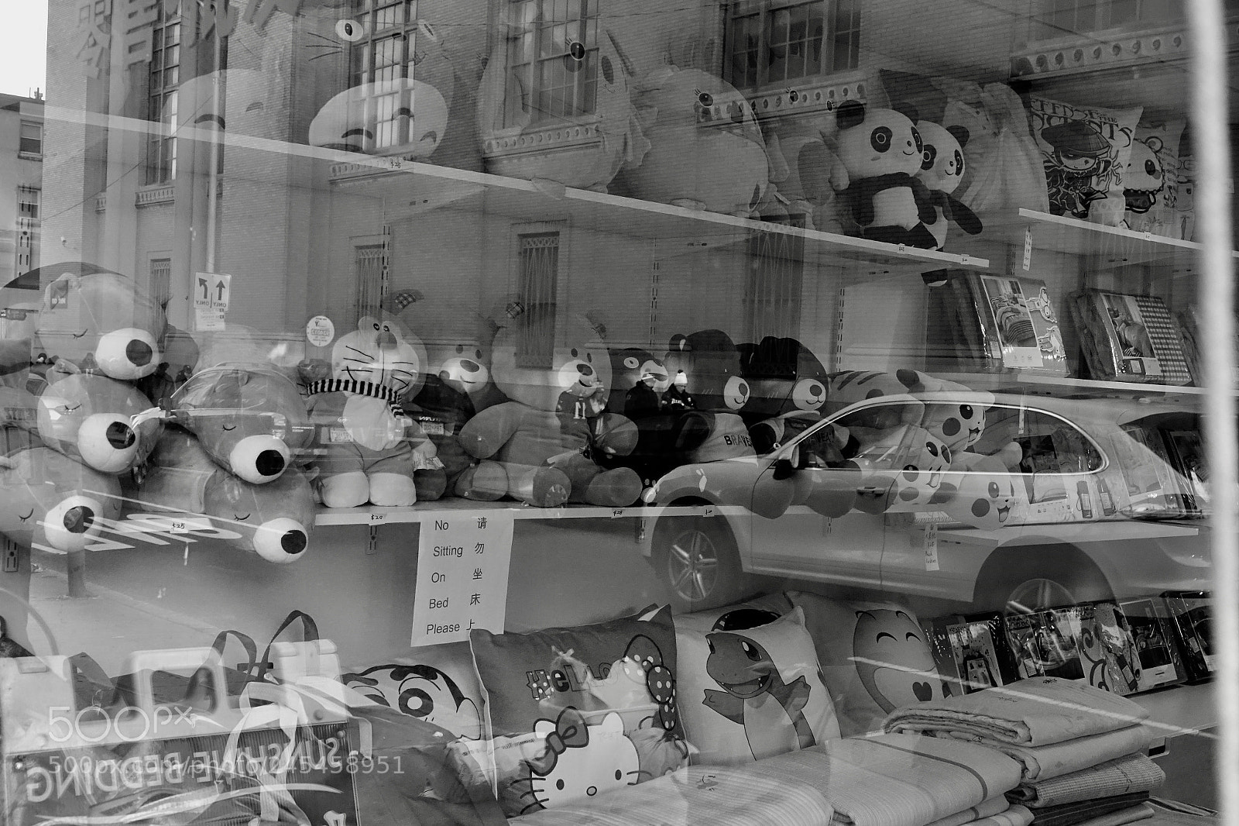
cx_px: 620
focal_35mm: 41
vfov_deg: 32.6
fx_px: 1411
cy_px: 413
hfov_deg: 47.4
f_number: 4
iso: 1000
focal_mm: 15.17
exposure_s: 1/320
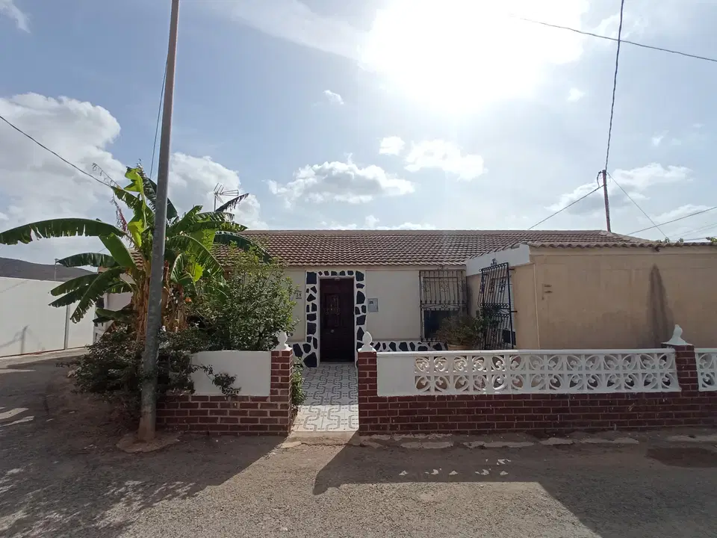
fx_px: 311
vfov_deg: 81.7
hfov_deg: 98.2
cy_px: 269
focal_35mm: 15
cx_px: 358
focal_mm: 1.65
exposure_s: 1/3448
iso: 117
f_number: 2.2
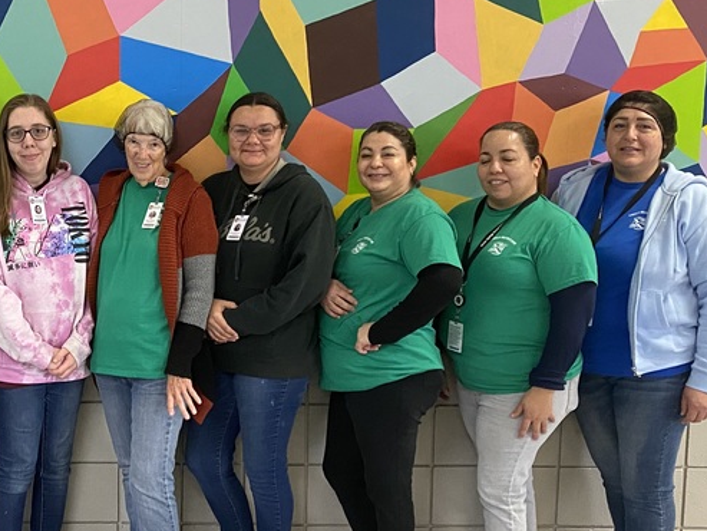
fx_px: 1103
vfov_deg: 27.0
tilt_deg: -5.2
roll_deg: -0.5
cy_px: 231
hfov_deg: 34.2
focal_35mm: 54
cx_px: 119
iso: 400
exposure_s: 1/60
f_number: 1.8
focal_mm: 4.25
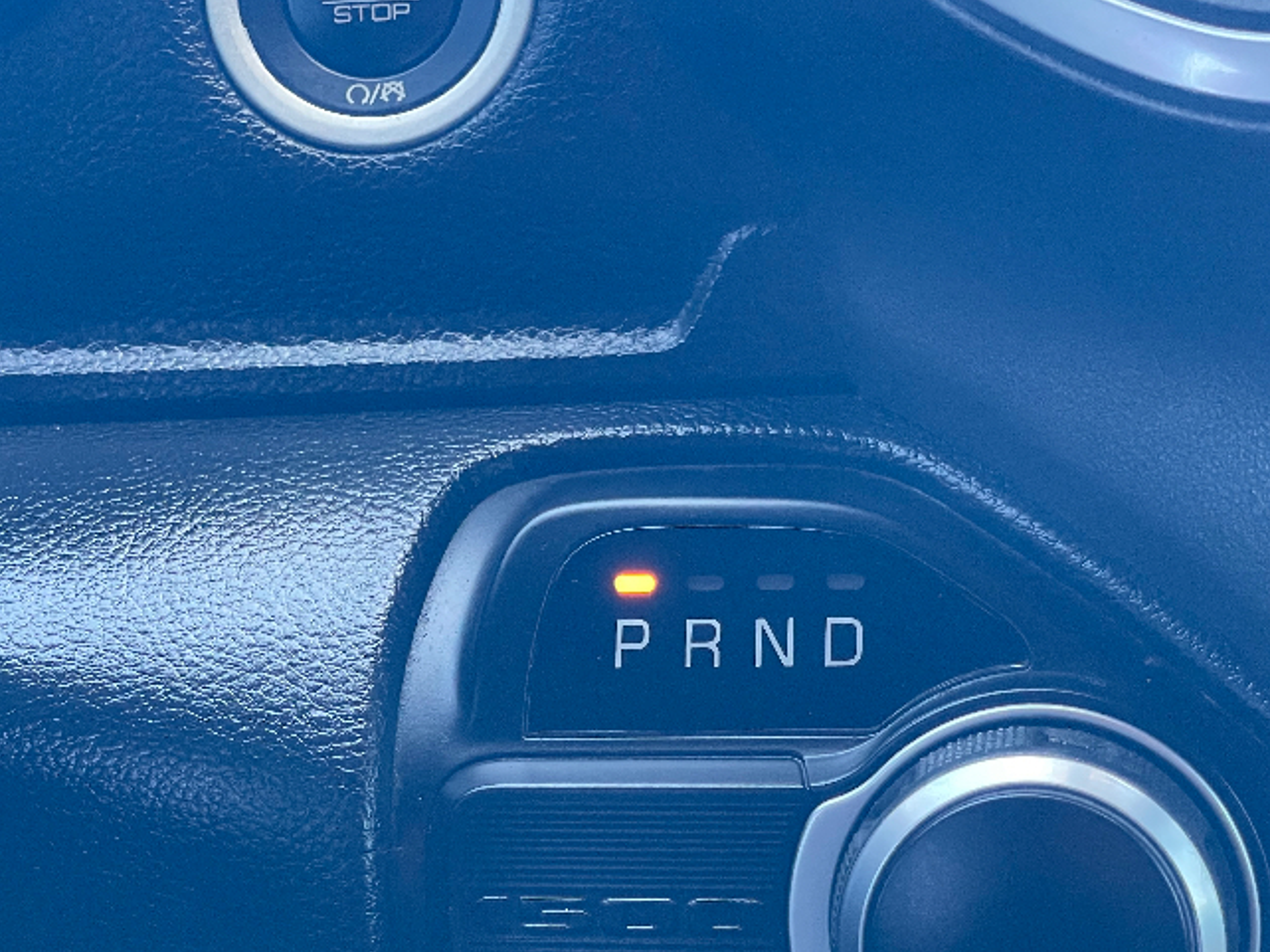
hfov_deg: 23.6
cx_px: 677
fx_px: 3044
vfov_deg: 17.7
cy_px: 610
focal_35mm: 83
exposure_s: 1/67
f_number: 2
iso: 200
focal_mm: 6
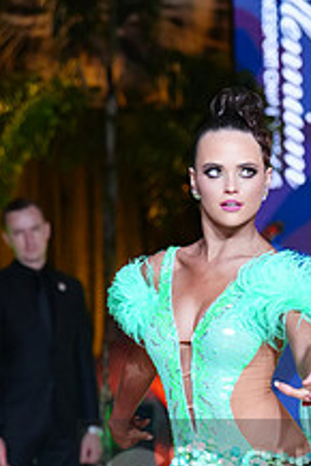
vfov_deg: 8.0
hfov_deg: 5.3
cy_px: 492
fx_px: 3325
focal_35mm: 257
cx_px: 374
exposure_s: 1/400
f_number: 3.5
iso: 4000
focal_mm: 96
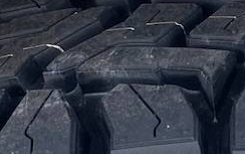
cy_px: 397
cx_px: 272
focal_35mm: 139
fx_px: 929
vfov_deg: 8.5
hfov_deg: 14.7
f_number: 1.6
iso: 32
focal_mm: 5.1
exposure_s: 1/421
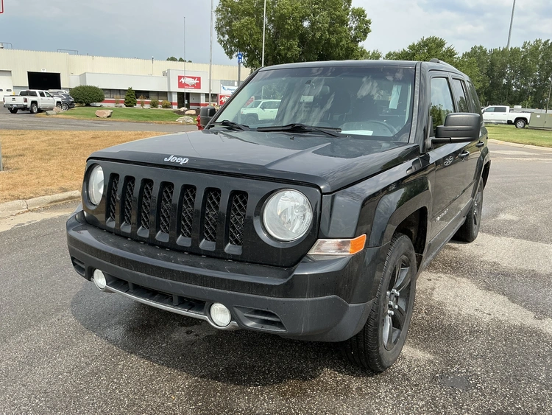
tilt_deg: -11.9
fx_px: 447
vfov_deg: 49.8
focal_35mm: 28
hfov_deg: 63.4
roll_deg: -1.4
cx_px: 276
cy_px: 208
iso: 25
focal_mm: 3
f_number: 1.8
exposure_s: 1/997
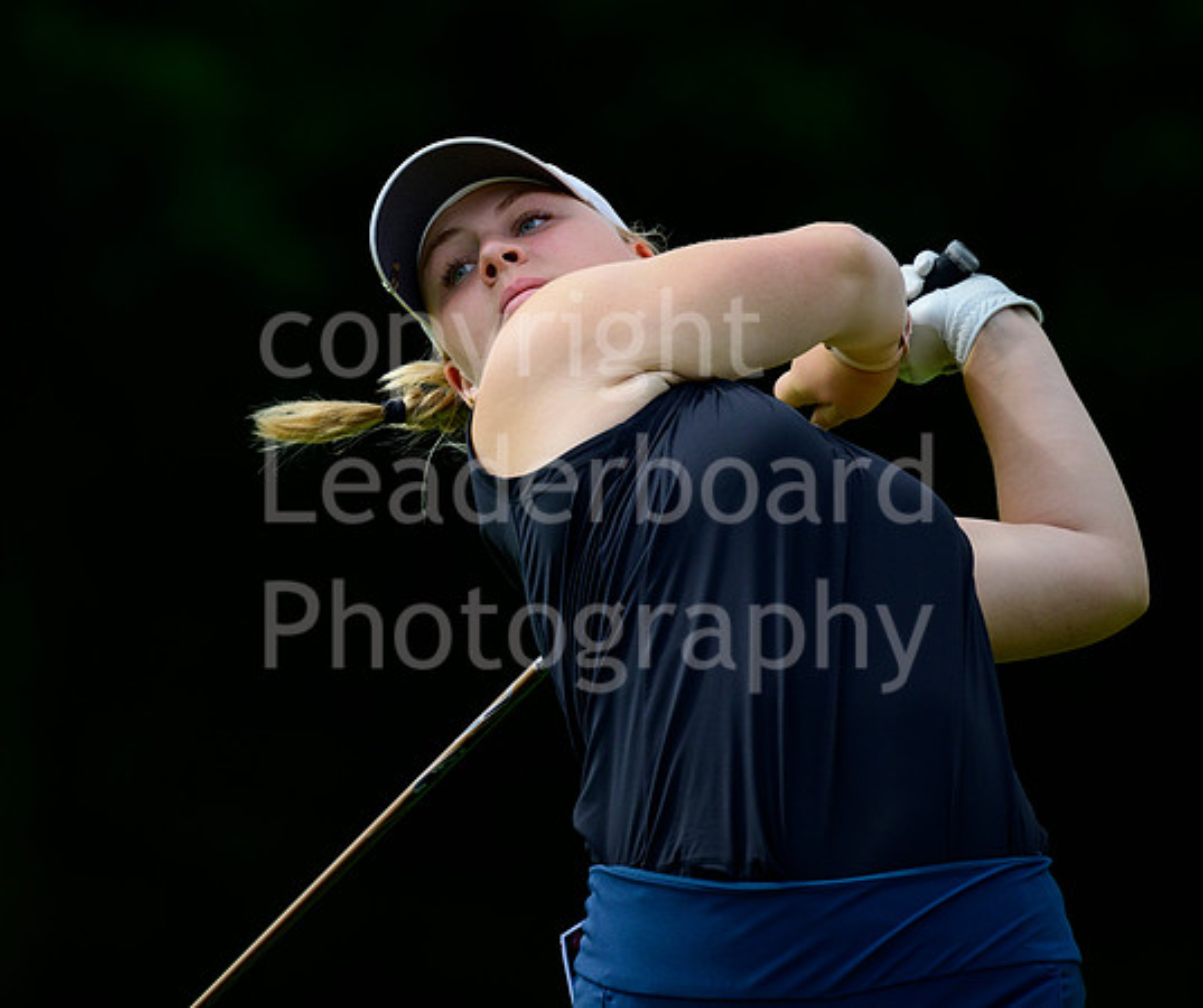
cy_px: 380
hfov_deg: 3.3
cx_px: 260
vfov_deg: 2.8
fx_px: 20951
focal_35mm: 578
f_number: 5.6
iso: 800
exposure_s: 1/2000
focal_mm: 400
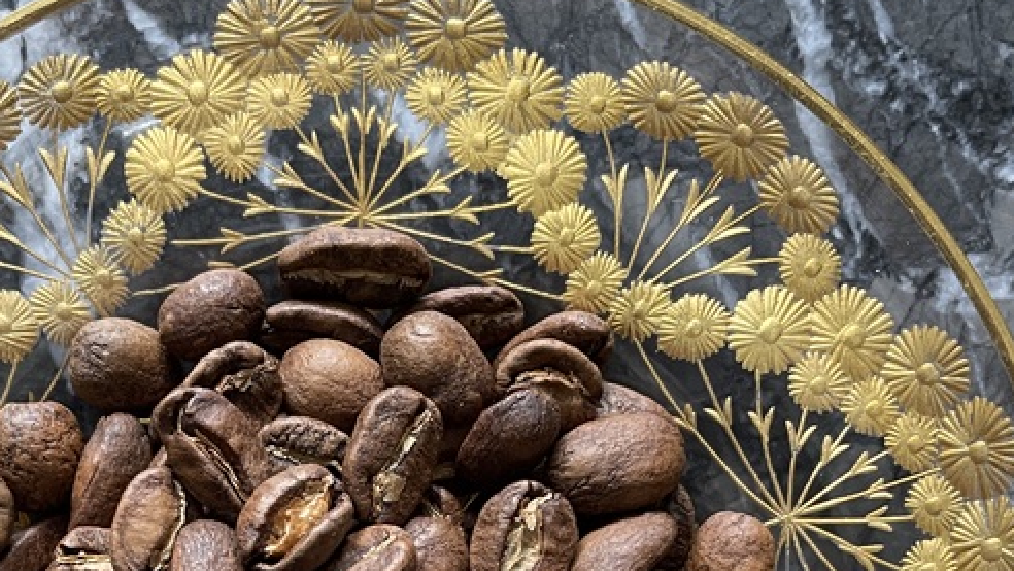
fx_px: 1587
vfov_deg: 19.4
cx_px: 350
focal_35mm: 59
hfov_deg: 35.1
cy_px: 662
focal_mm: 4.2
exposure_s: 1/60
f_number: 1.6
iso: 125
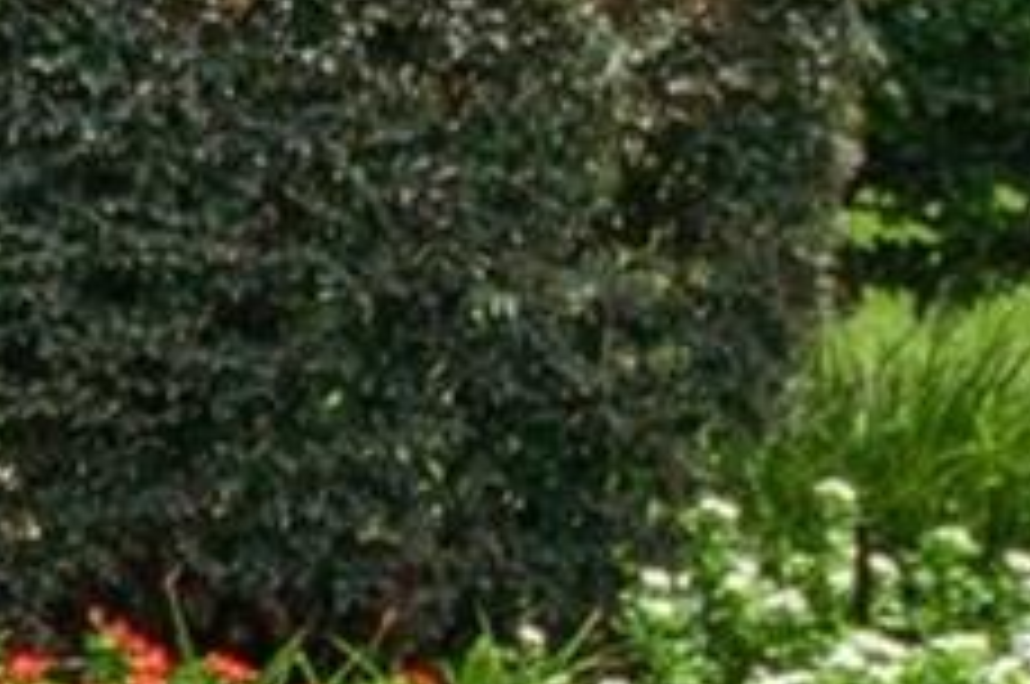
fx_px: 5400
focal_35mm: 189
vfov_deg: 7.2
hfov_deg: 8.6
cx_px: -2316
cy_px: -135
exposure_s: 1/1600
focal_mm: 18
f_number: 8
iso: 320
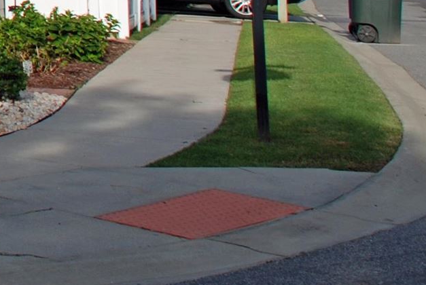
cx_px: -520
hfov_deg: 11.9
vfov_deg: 8.6
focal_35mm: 147
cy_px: -377
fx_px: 1742
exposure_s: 1/250
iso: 100
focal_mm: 20
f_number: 8
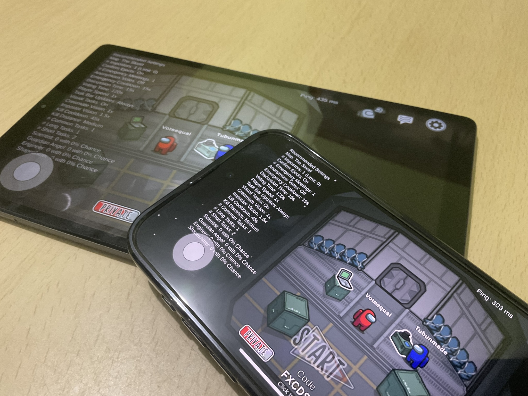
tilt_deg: -52.3
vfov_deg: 48.2
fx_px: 442
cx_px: 264
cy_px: 198
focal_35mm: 29
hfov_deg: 61.7
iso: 320
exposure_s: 1/30
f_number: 1.8
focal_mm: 3
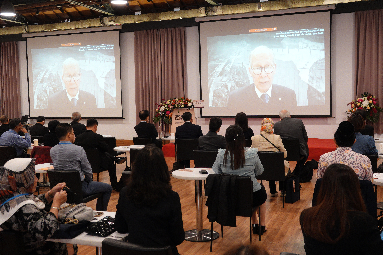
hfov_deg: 48.5
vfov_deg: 33.4
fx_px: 426
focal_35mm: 40
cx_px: 192
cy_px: 128
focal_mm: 14.65
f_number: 3.2
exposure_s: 1/125
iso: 1250
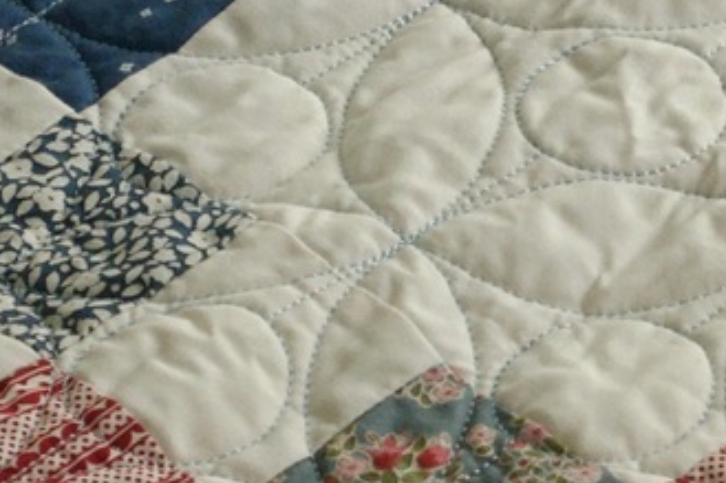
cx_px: 1267
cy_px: 523
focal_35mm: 294
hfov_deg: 6.9
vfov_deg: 4.7
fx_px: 5926
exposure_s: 1/125
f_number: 4.5
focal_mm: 28
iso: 400
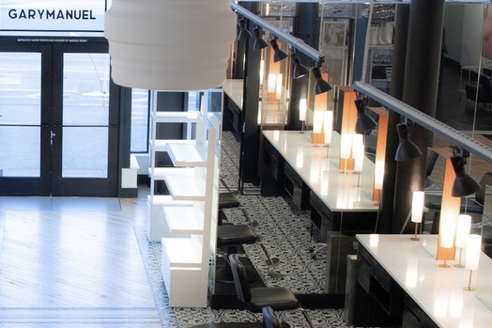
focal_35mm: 87
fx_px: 1189
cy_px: 223
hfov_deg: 22.9
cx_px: 67
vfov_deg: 15.7
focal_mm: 35
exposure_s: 1/100
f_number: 5.6
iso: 640
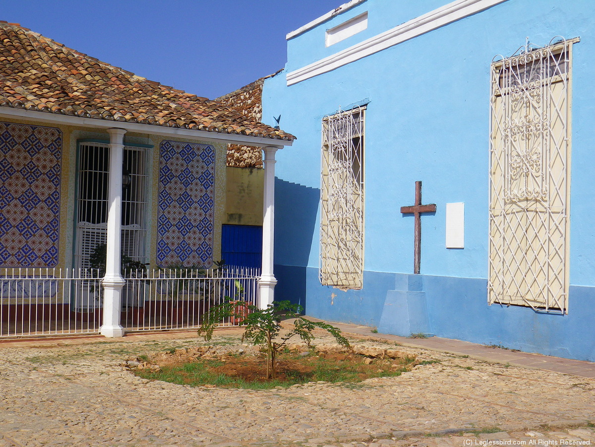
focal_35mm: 49
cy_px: 224
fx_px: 842
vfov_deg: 29.7
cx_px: 298
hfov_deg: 38.9
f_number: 10.9
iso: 80
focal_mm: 8.7
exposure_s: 1/160
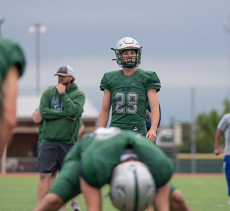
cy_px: 71
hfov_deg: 5.7
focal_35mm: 322
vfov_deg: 5.2
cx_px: 126
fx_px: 2318
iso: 250
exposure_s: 1/1250
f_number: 2.8
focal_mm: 200
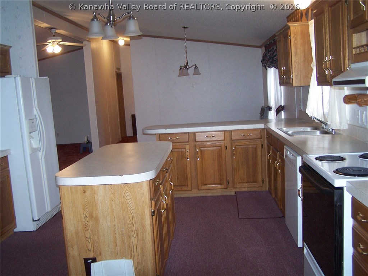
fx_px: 404
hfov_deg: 49.0
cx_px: 184
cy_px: 138
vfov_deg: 37.7
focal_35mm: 38
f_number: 2.8
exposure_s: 1/60
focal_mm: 6.3
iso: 140
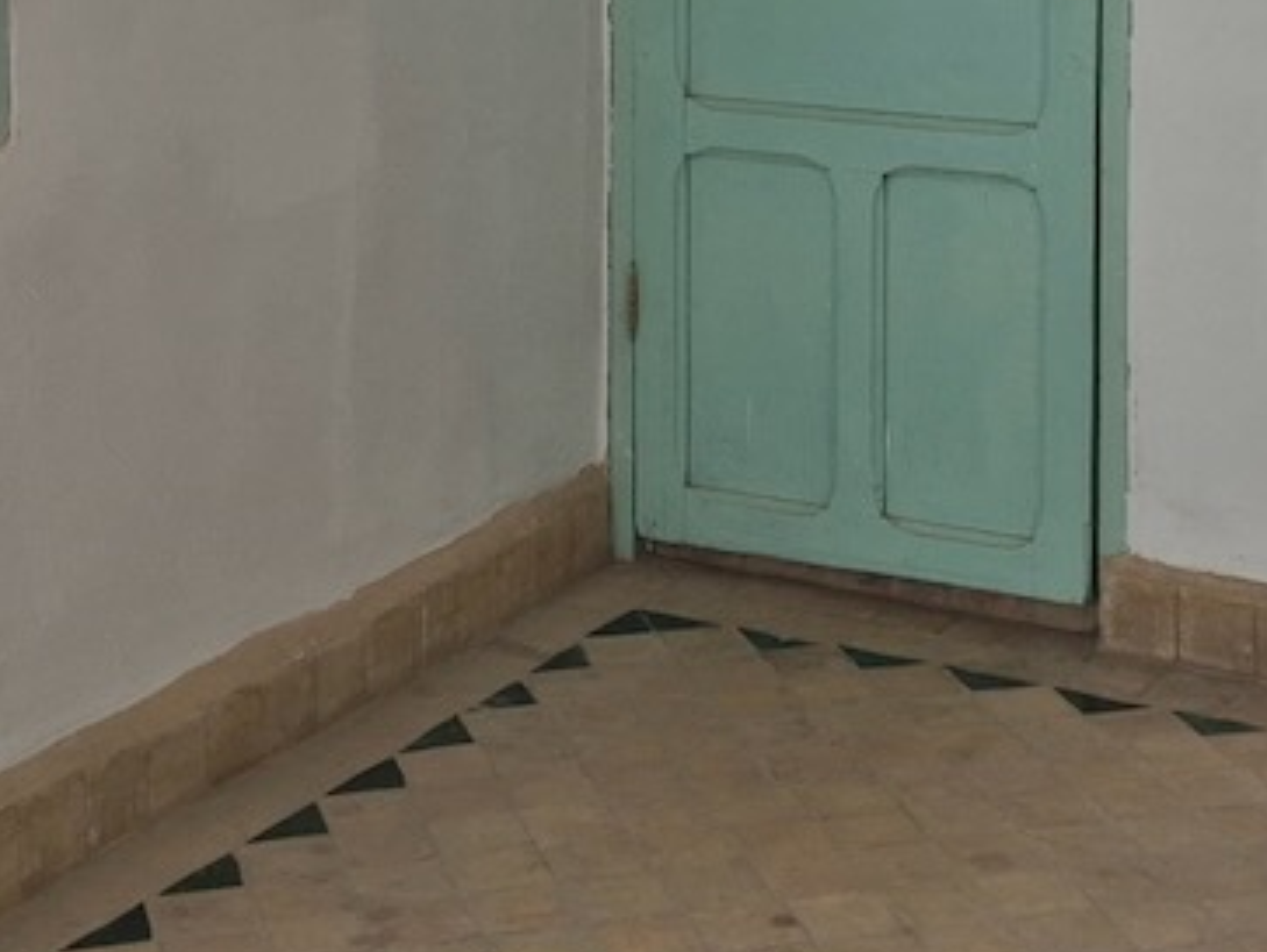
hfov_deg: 24.1
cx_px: 663
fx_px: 2968
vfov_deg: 17.6
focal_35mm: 81
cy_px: -115
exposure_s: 1/180
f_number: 1.8
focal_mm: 5.4
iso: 125
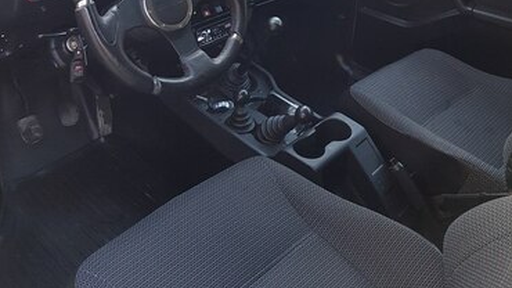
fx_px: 516
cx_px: 256
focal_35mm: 38
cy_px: -28
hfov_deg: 52.8
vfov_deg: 28.4
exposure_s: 1/50
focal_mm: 4.2
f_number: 1.7
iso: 160
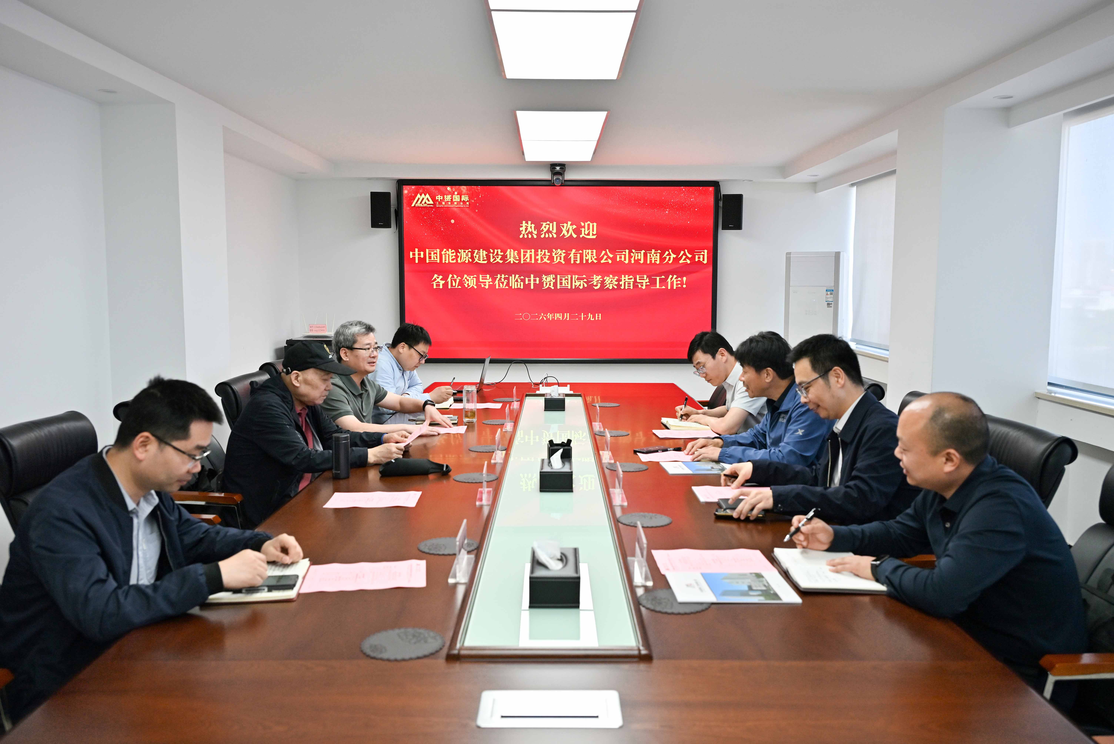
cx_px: 557
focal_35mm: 30
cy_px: 372
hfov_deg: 61.9
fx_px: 929
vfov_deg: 43.6
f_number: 4
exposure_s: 1/200
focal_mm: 30
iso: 400
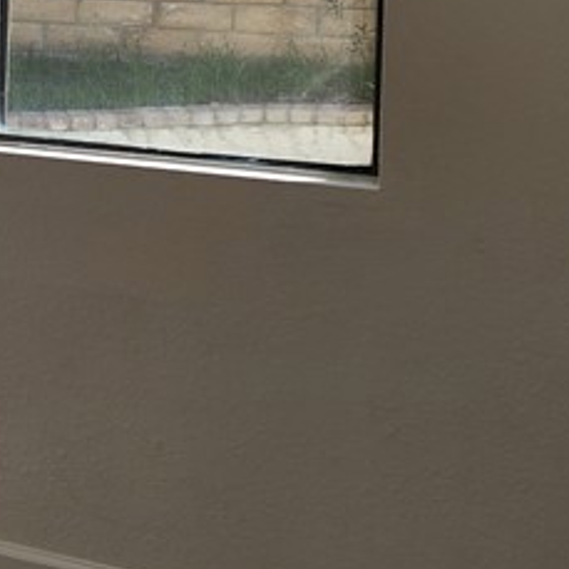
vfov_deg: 18.6
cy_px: 2
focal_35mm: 91
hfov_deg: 16.3
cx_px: -430
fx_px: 1692
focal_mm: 6.4
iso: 12
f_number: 1.8
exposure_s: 1/215
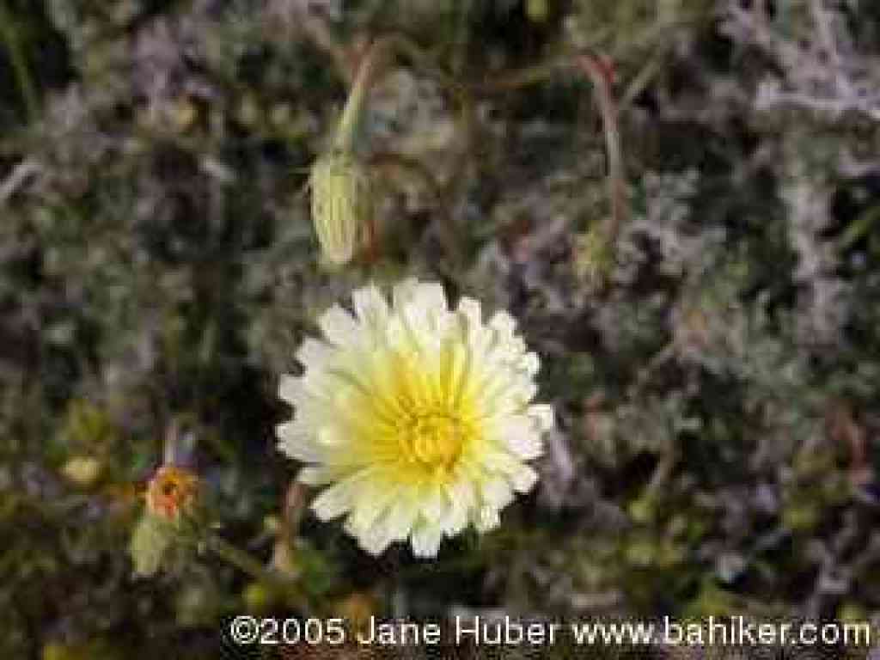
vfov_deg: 15.1
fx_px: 2491
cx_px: 440
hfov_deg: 20.0
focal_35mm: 98
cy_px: 330
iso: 100
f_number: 6.5
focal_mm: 25.4
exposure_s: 1/722
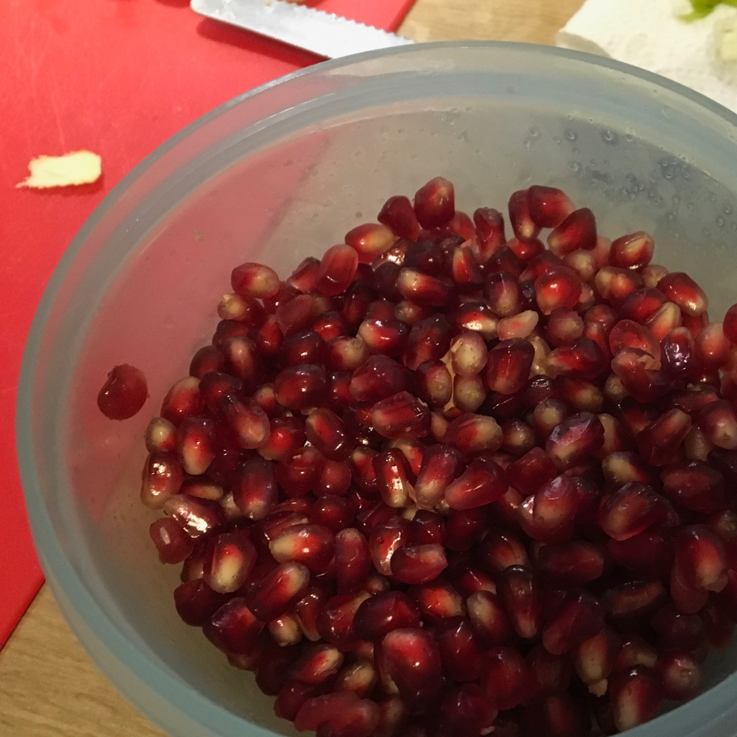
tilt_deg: -58.4
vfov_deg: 40.9
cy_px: 412
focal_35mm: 41
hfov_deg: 40.3
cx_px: 505
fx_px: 988
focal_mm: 4.15
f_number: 2.2
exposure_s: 1/17
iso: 250
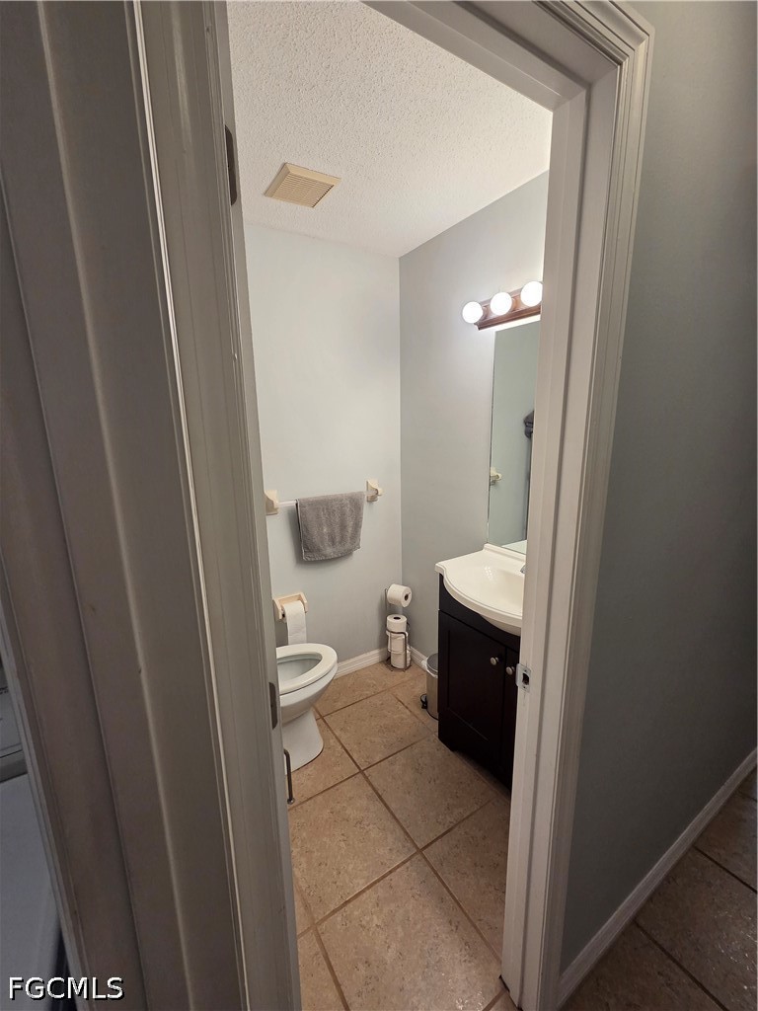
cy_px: 506
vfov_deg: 106.2
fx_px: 380
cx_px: 379
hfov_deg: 89.9
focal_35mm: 13
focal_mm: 2.2
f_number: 2.2
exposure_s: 1/120
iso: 160
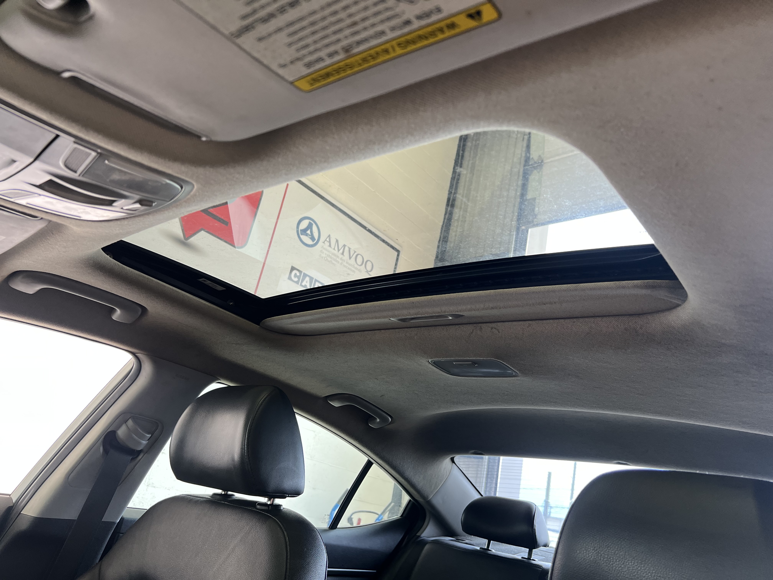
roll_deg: -12.3
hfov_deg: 67.3
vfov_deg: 53.1
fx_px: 581
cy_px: 290
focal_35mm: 26
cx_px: 386
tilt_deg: +21.4
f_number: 1.5
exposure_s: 1/110
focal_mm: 5.7
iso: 125
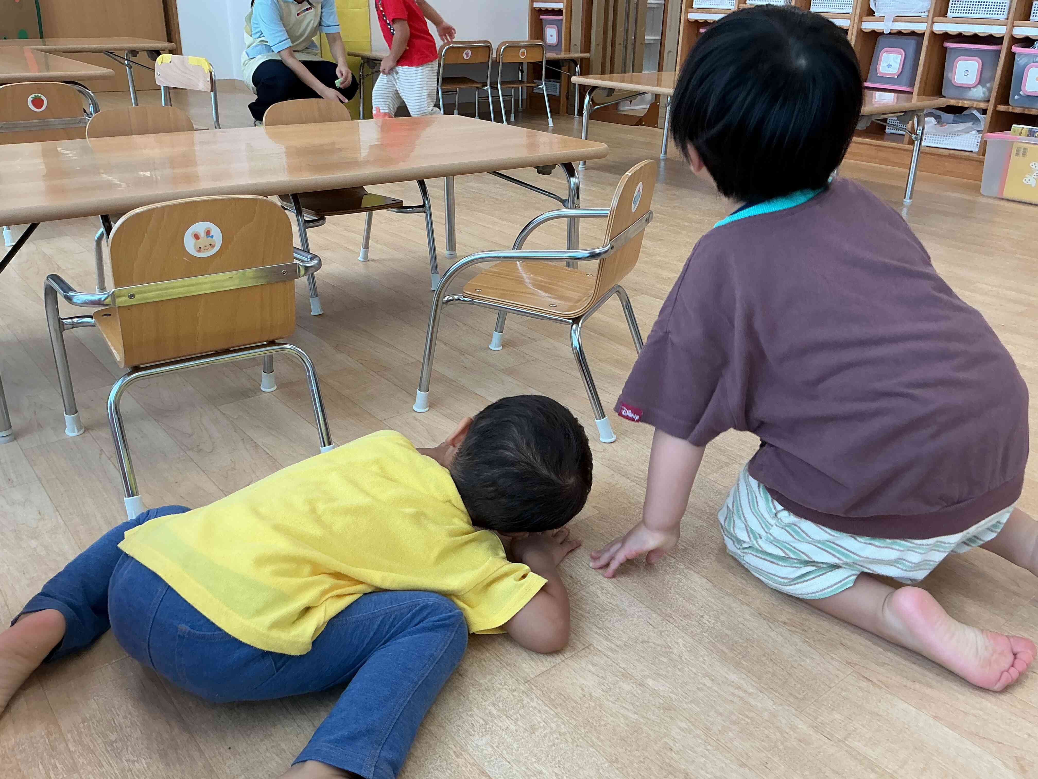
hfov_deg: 61.7
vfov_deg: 48.2
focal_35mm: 29
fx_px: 870
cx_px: 519
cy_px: 390
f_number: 1.8
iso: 25
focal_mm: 3
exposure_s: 1/100
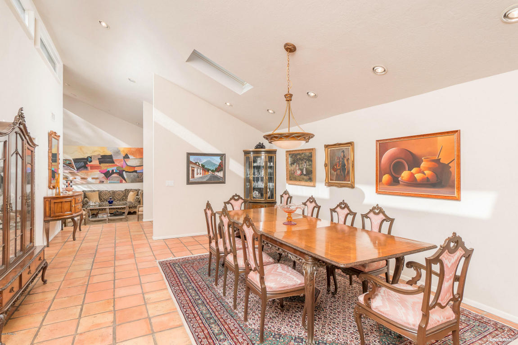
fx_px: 259
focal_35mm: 18
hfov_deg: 90.0
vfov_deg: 67.4
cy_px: 172
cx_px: 259
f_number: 8
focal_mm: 12
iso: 500
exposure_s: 1/200
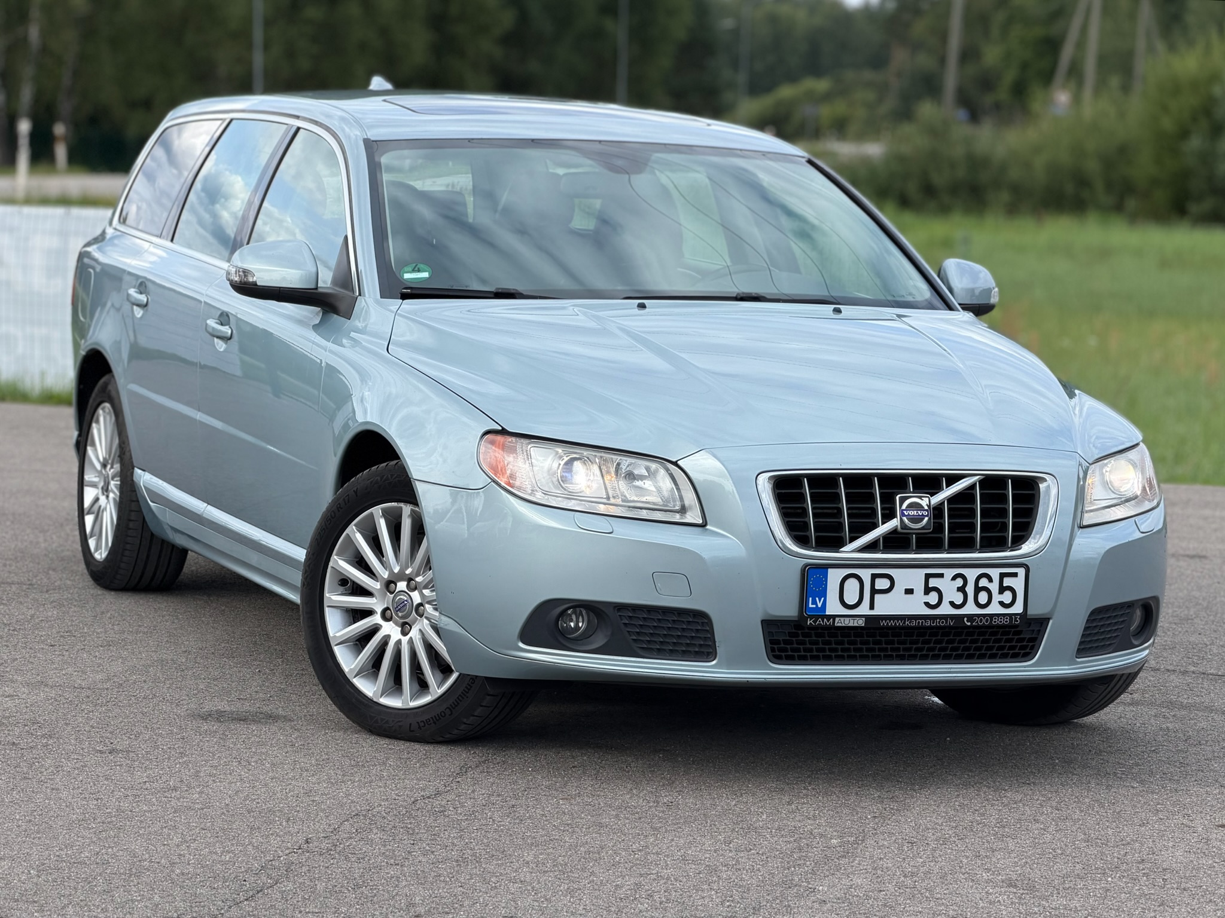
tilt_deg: -5.2
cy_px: 459
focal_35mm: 100
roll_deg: +0.8
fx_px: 3539
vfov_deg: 14.8
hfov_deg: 19.6
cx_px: 612
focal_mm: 16.89
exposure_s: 1/638
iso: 50
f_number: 2.8
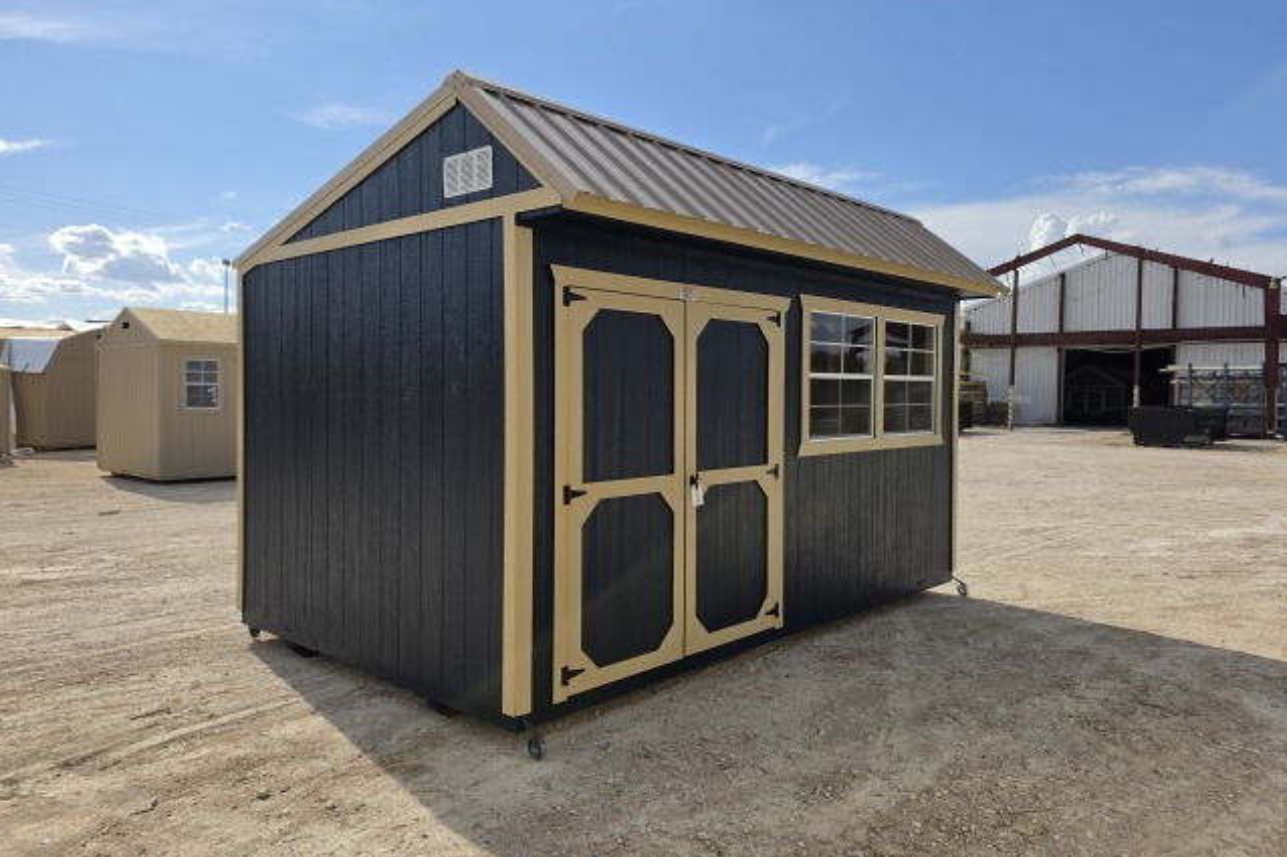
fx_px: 858
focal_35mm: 24
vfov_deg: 53.1
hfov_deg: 73.8
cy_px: 417
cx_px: 644
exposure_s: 1/7939
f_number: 1.4
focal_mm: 6.5
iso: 50
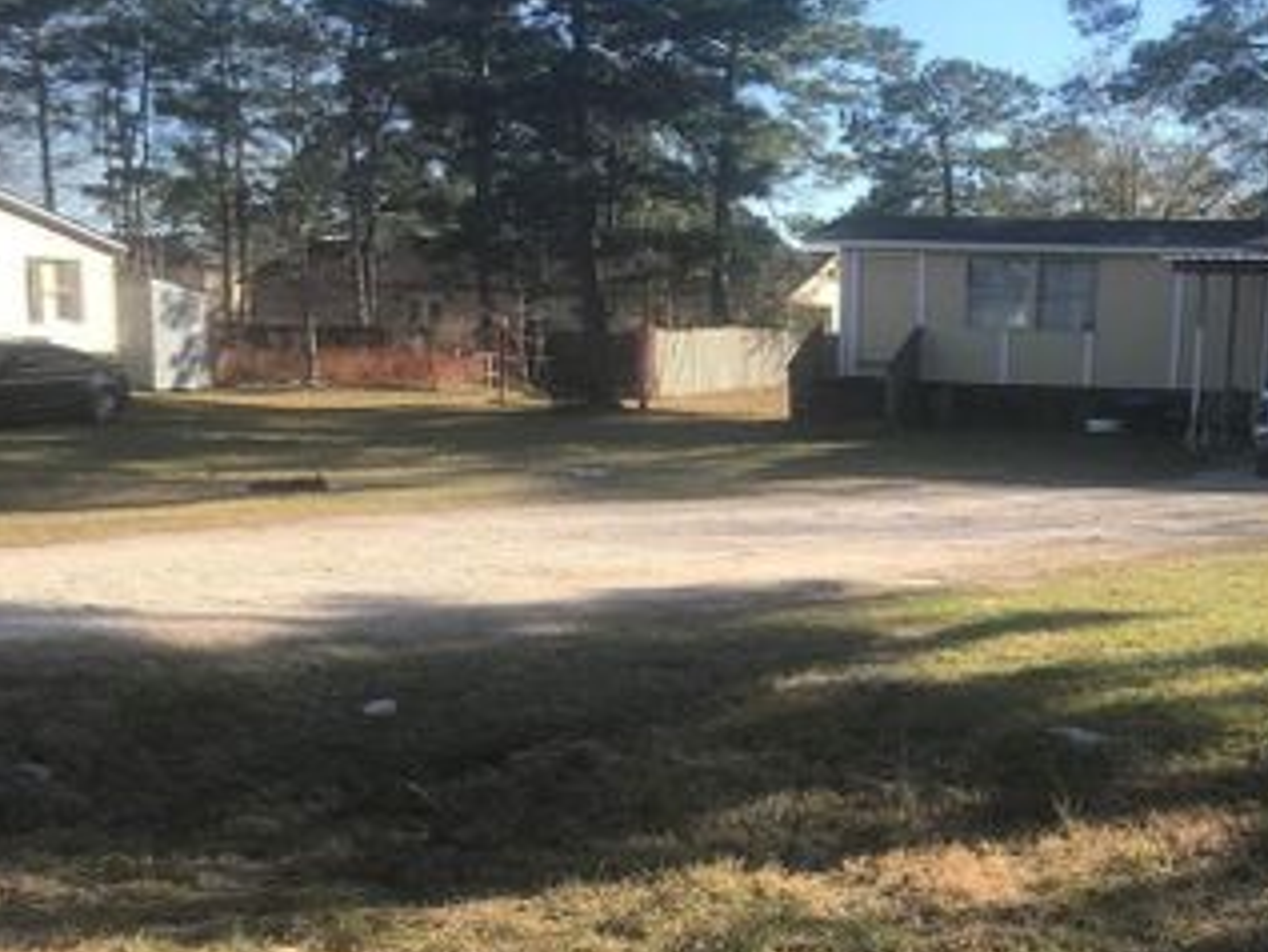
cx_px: 980
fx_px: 1906
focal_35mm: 52
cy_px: 646
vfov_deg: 27.9
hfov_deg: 35.8
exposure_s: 1/1008
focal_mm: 3.99
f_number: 1.8
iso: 20
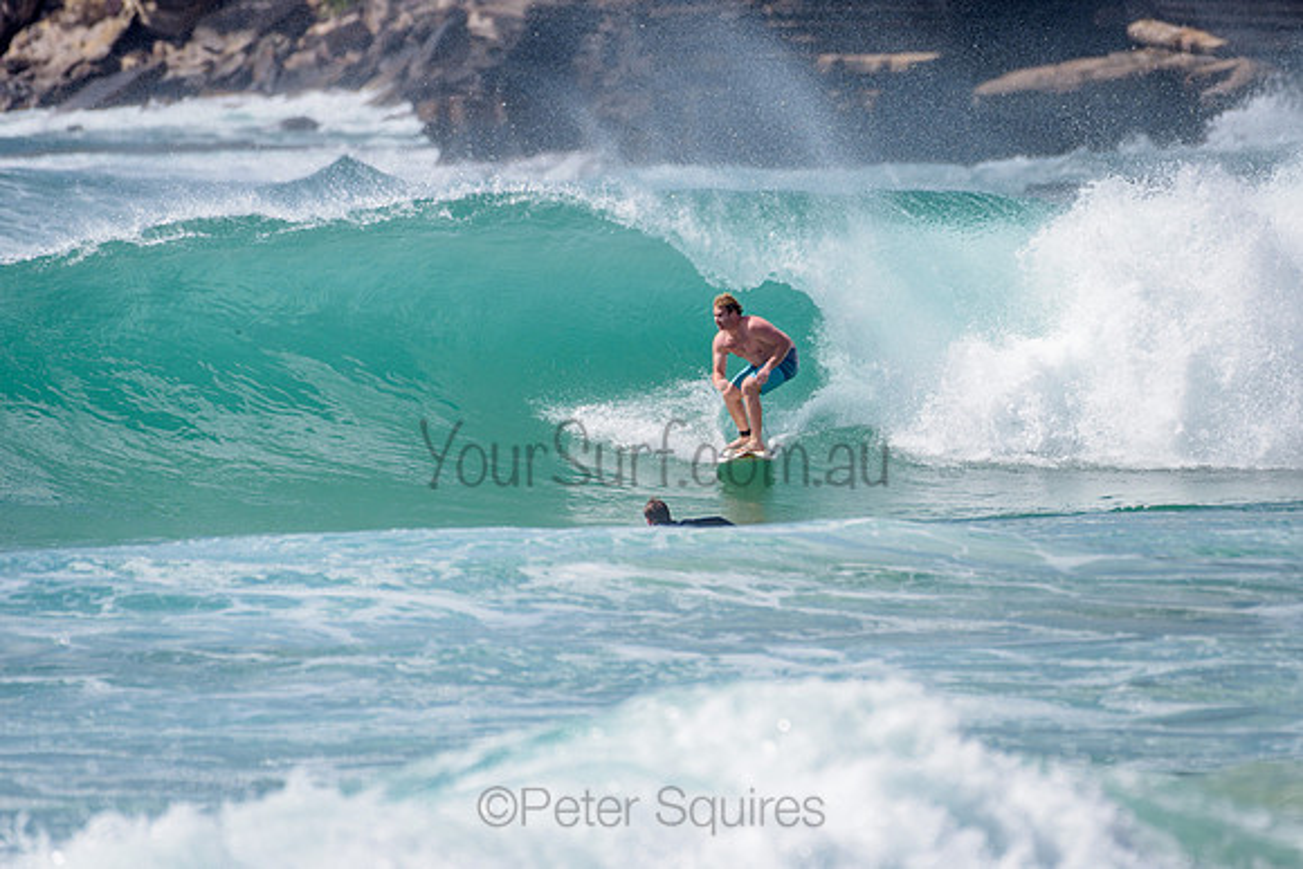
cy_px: 337
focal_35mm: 613
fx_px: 22195
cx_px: 792
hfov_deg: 3.4
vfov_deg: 2.2
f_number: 5.6
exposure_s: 1/2000
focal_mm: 500
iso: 90
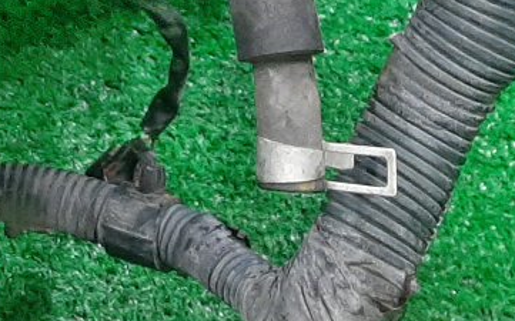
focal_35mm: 110
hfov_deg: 17.9
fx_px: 1543
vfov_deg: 10.4
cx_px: -131
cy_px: -424
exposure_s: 1/50
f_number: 1.7
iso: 239
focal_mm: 3.93
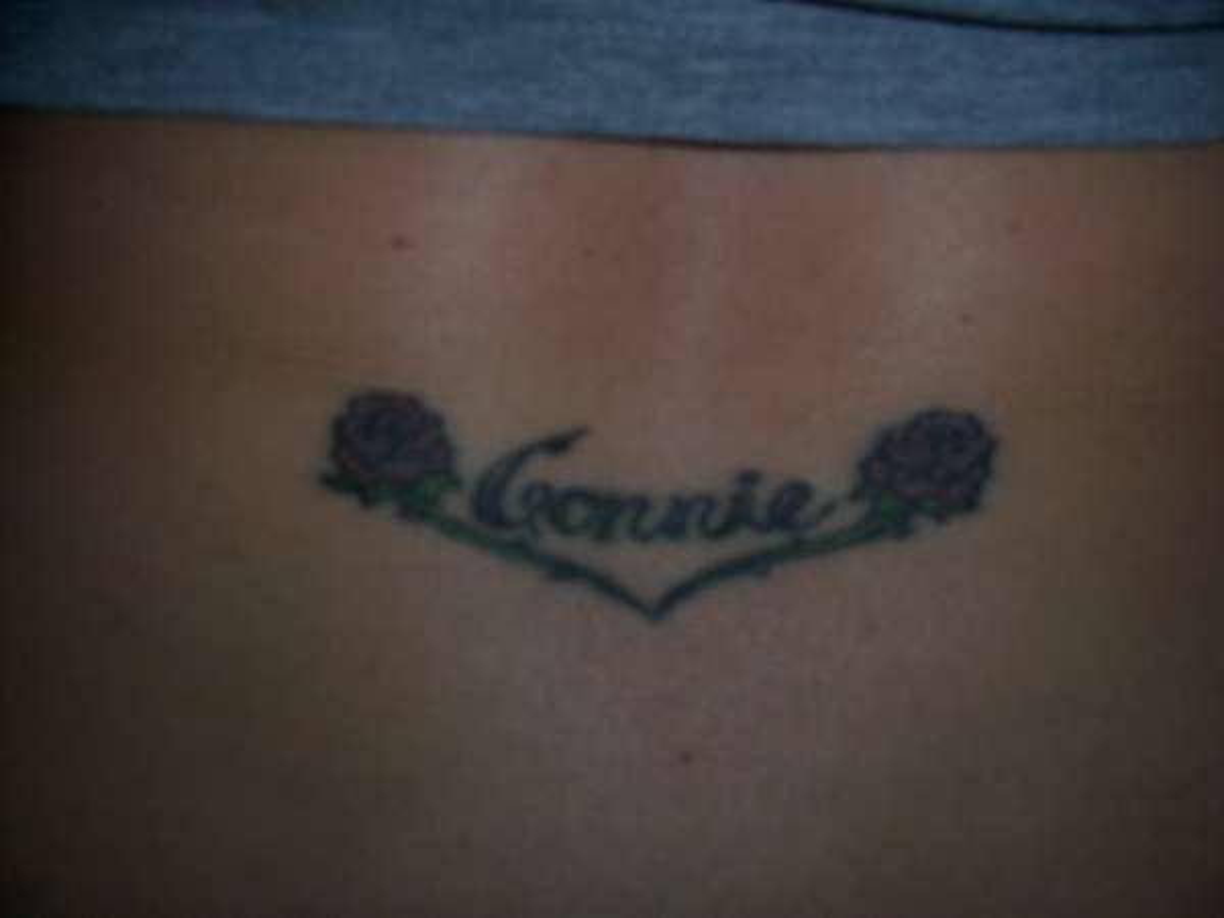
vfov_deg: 41.8
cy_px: 459
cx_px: 612
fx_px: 1202
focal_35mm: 34
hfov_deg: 54.0
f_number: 2.7
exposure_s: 1/112
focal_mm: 5.6
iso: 140
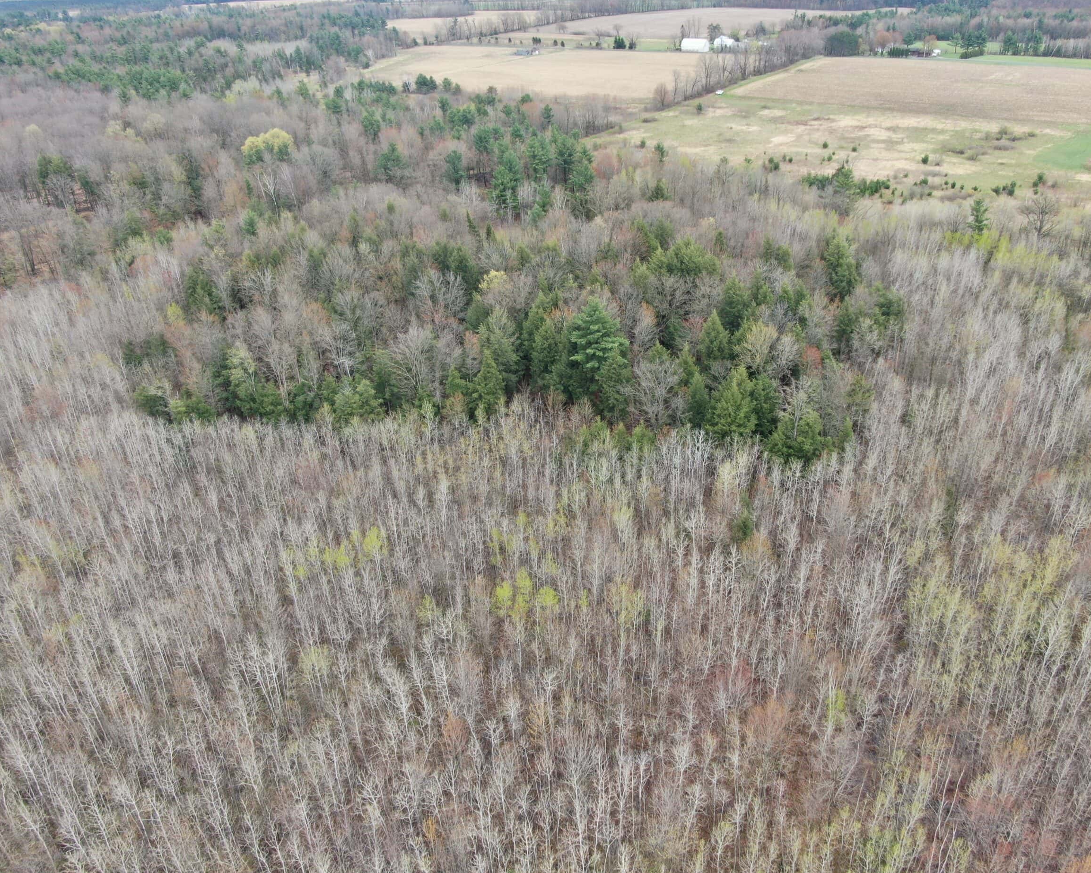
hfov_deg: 65.9
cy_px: 445
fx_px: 839
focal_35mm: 26
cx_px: 597
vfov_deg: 54.9
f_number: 2.8
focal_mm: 4.39
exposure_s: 1/160
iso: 100
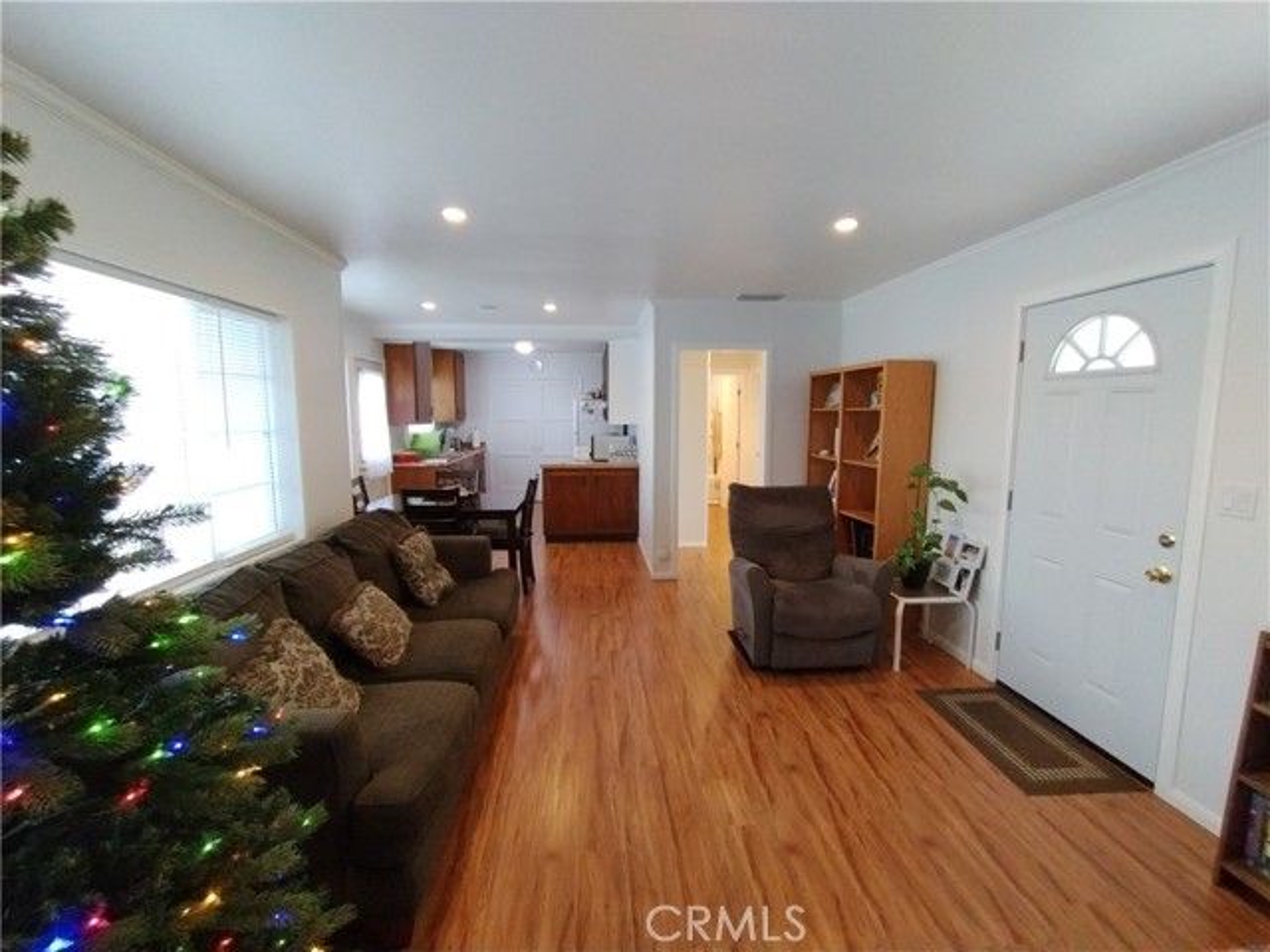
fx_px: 587
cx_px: 635
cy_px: 476
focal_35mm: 16
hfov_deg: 94.5
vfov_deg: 78.1
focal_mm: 1.66
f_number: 2.2
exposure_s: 1/30
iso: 341
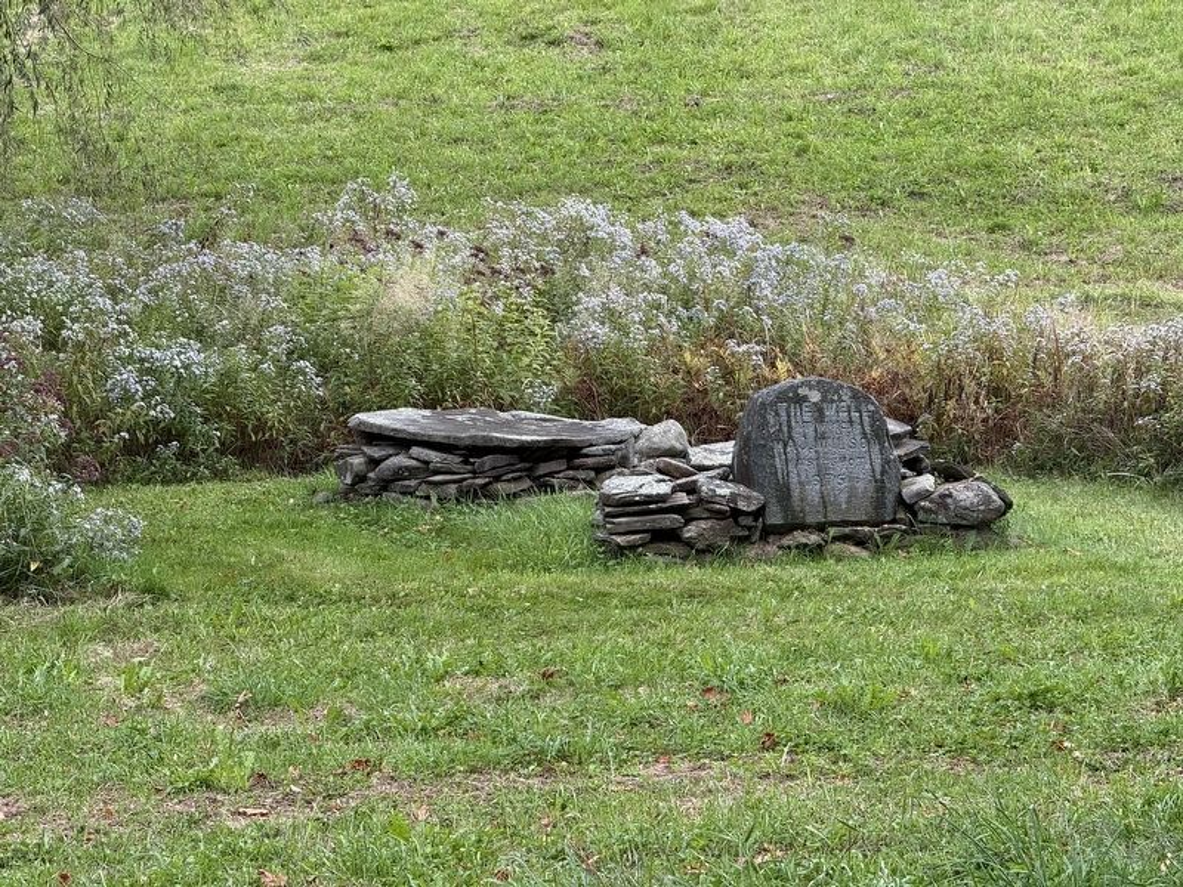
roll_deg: +0.7
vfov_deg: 12.3
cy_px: 444
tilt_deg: -7.2
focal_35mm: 120
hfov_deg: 16.4
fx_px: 4101
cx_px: 592
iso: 50
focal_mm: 15.66
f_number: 2.8
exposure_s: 1/113
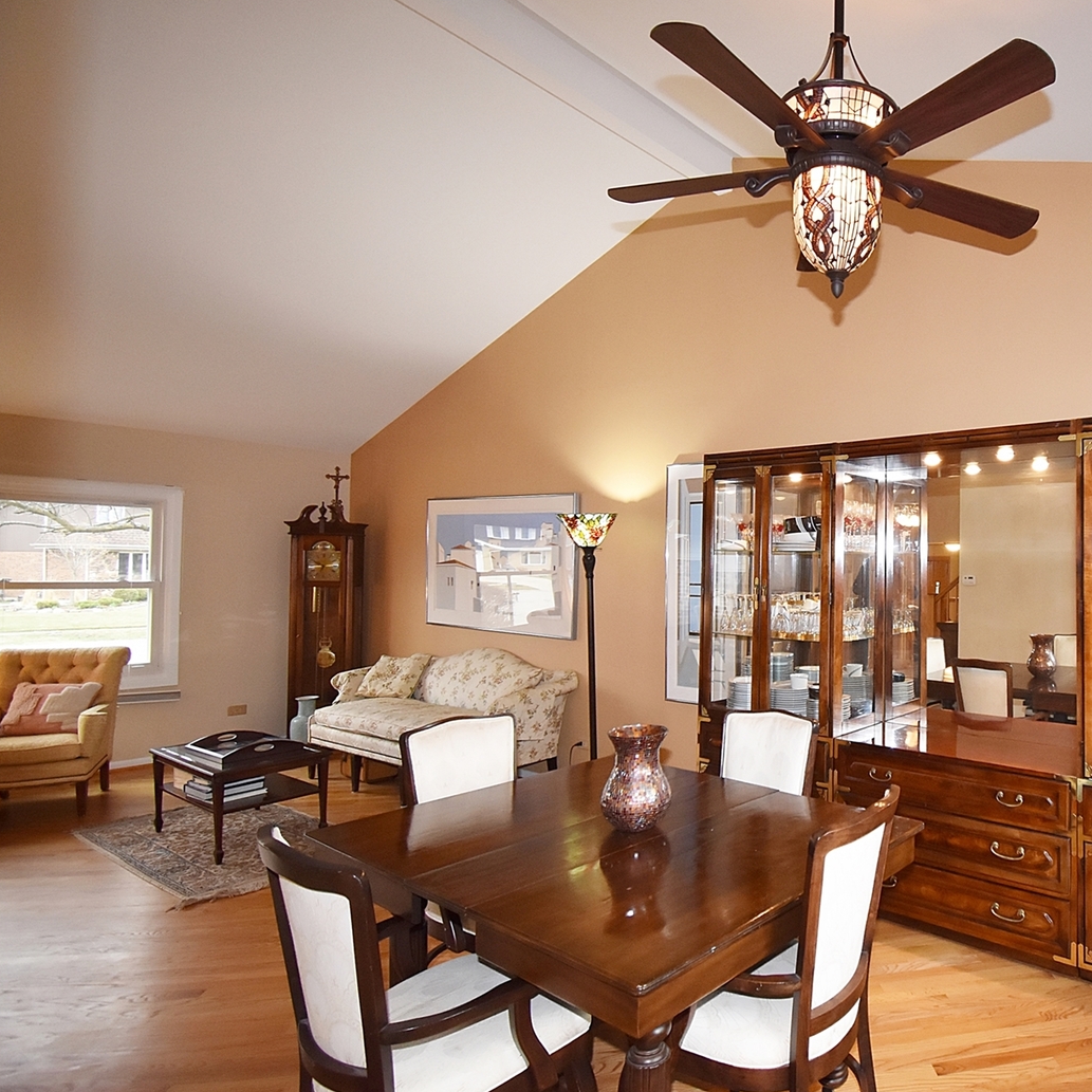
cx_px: 849
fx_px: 714
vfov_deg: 74.8
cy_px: 549
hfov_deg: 68.7
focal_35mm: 20
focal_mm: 10
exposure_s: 1/60
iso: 1400
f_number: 4.5
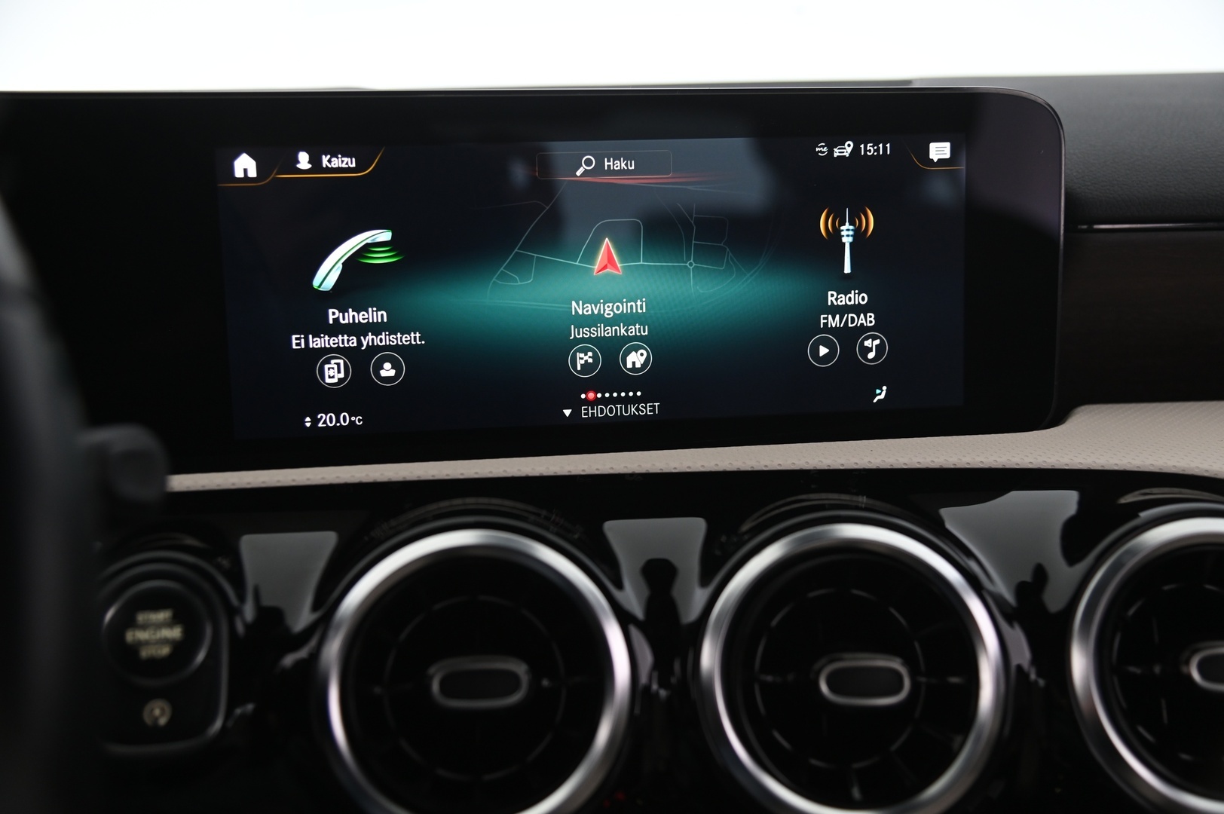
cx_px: 612
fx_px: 1495
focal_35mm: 44
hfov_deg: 44.5
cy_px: 407
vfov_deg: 30.5
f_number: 4
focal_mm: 44
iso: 1250
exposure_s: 1/25
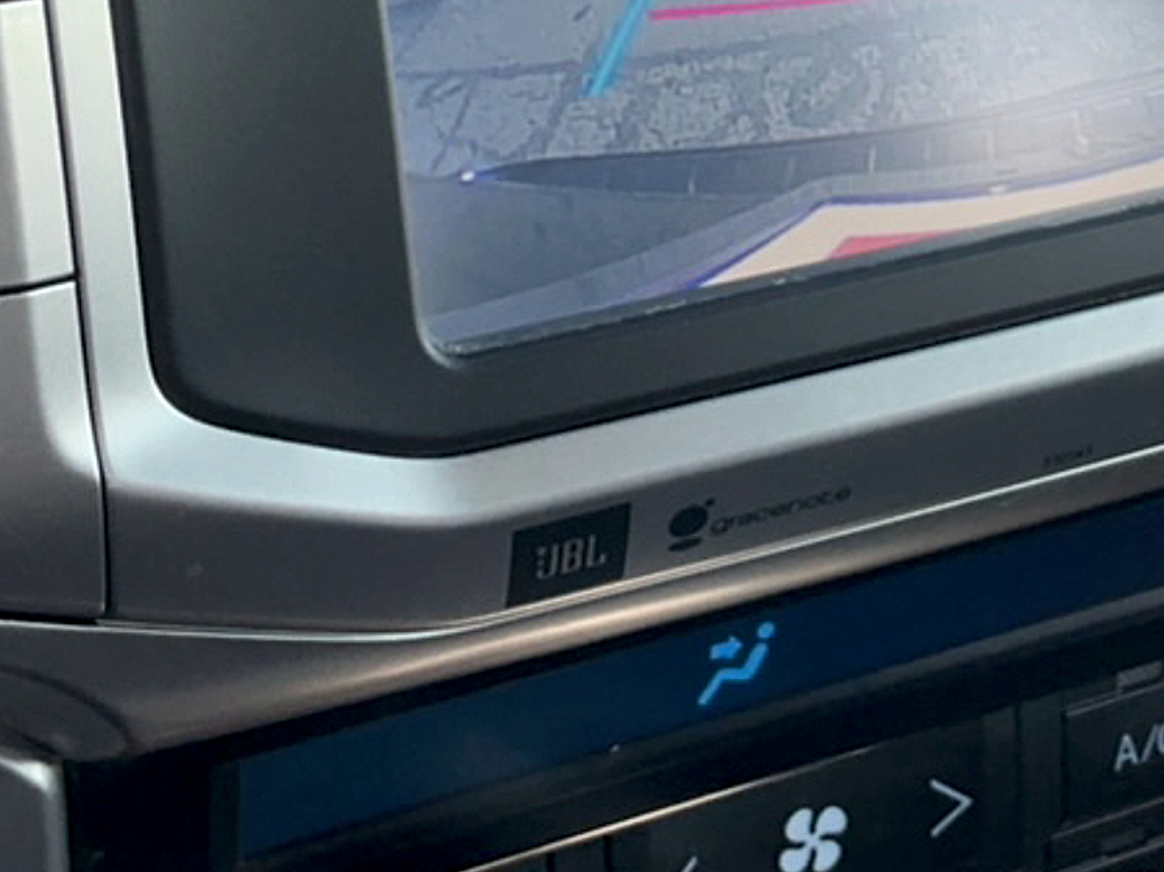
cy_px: -48
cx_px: 810
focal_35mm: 75
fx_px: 2522
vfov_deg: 19.0
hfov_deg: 25.8
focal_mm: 3
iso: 32
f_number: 1.8
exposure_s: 1/120
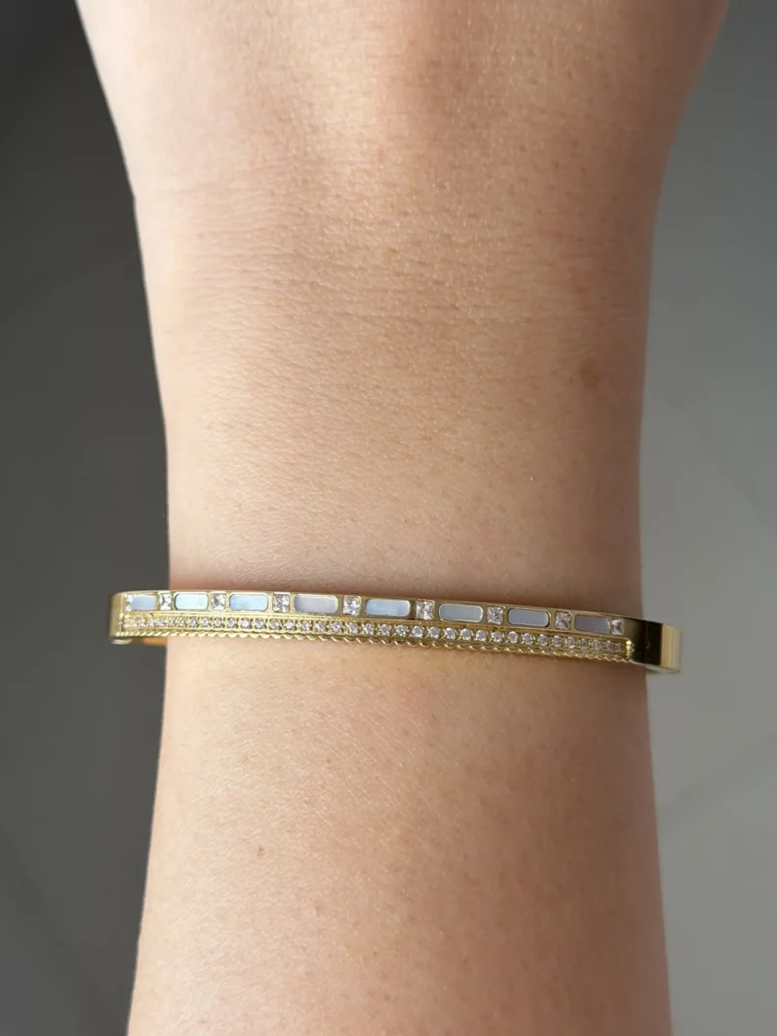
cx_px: 388
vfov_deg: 39.7
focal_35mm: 48
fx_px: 1437
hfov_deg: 30.3
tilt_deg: -69.4
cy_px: 518
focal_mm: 6.76
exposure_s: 1/196
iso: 80
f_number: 1.78
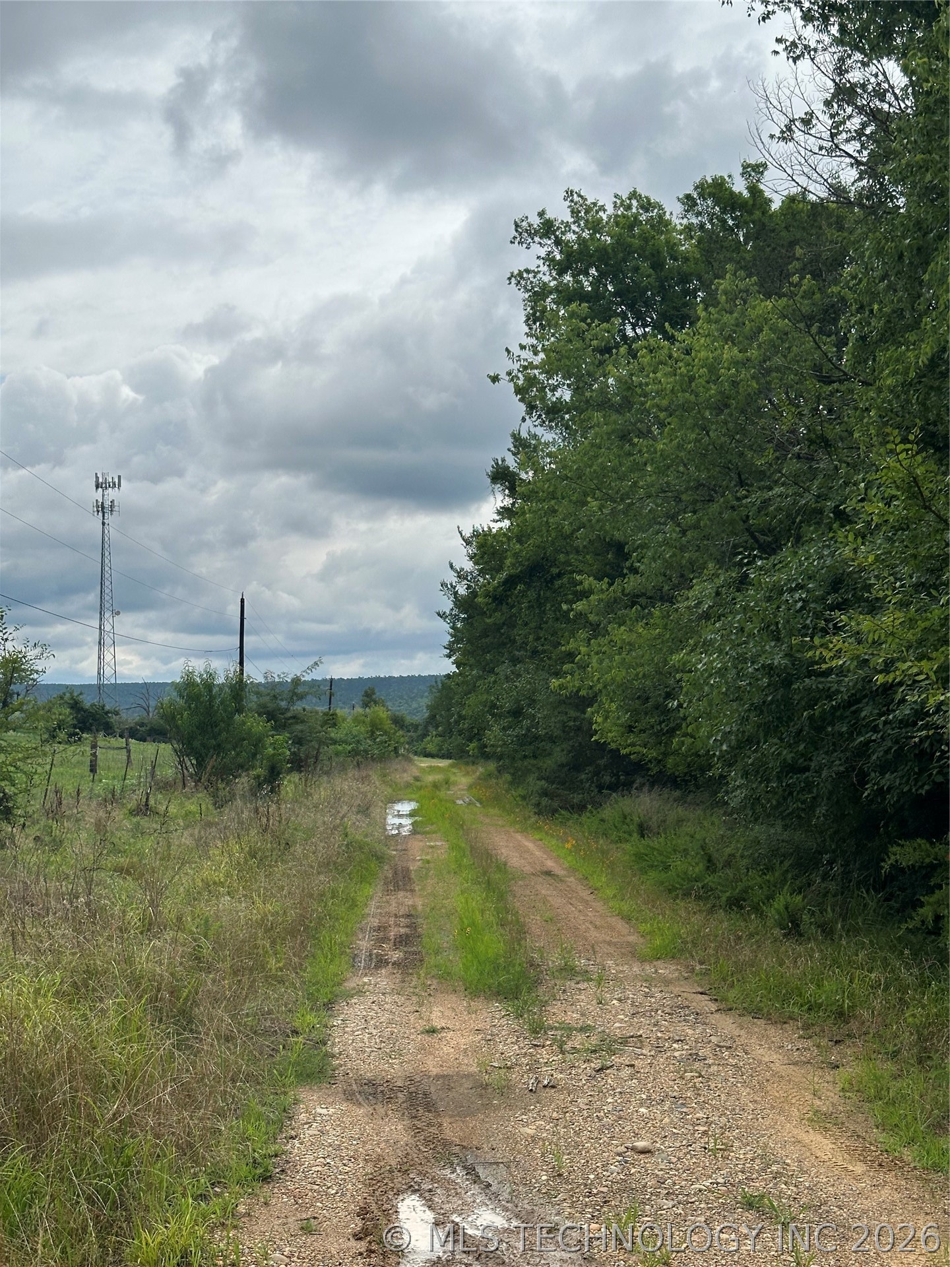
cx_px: 475
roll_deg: +0.0
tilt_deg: +4.5
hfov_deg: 30.3
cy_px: 634
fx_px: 1756
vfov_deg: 39.7
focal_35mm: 48
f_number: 1.78
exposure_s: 1/6623
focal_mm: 6.86
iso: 64
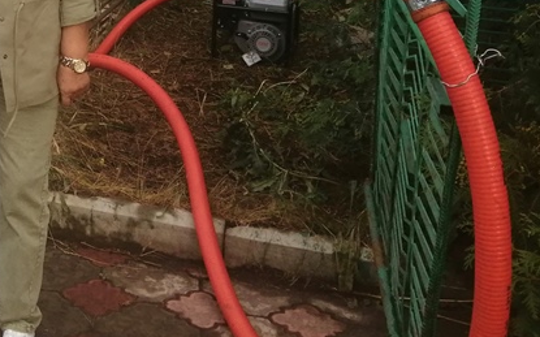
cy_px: -118
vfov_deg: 17.7
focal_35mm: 68
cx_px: -61
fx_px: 1000
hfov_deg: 27.5
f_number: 1.8
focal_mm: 3.46
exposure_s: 1/283
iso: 50
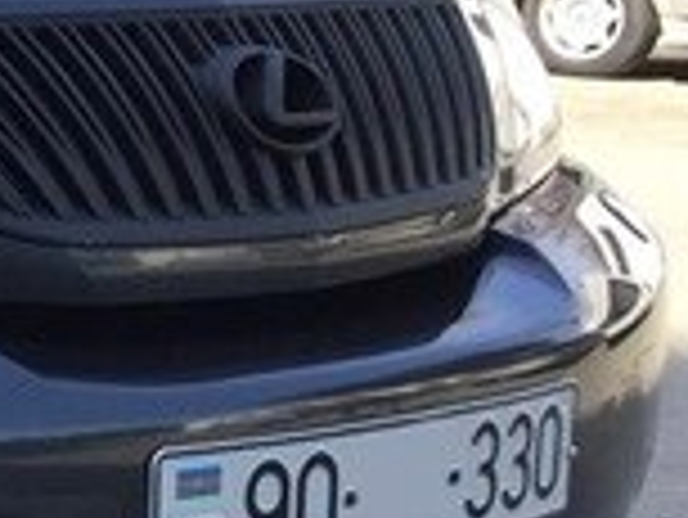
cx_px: -701
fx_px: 2486
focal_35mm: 125
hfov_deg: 13.4
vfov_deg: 11.9
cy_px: 146
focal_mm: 4.15
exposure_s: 1/494
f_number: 2.2
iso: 32
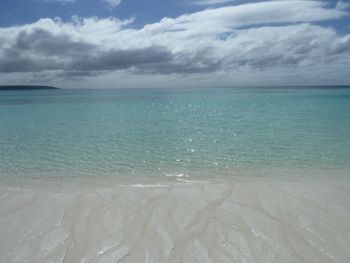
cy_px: 132
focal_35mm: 25
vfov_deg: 54.9
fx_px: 253
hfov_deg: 69.4
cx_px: 175
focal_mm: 4.1
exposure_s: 1/1000
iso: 80
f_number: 6.3
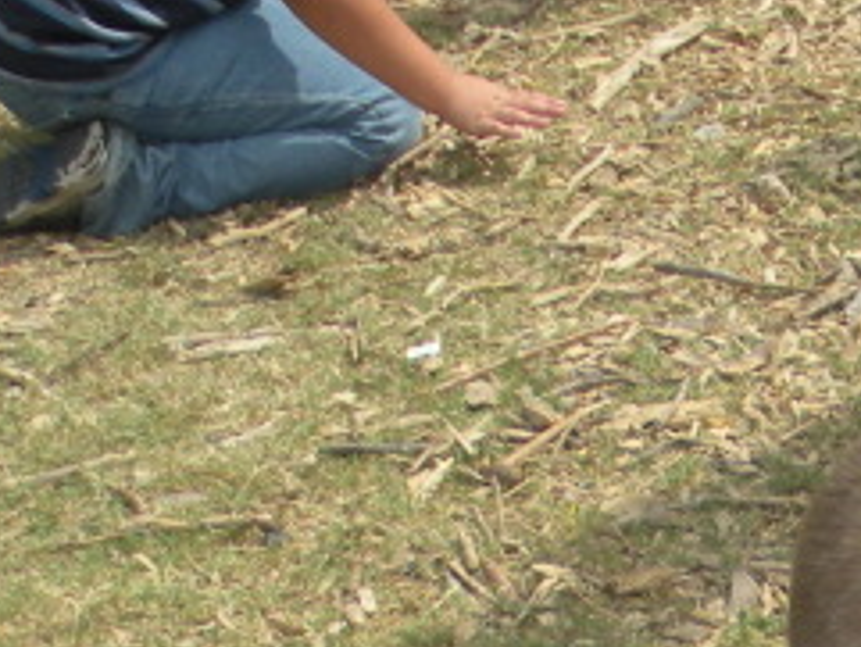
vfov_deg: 9.3
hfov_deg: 12.2
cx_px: 1379
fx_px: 3807
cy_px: 1140
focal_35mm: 153
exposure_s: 1/400
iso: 64
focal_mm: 6.3
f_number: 3.5
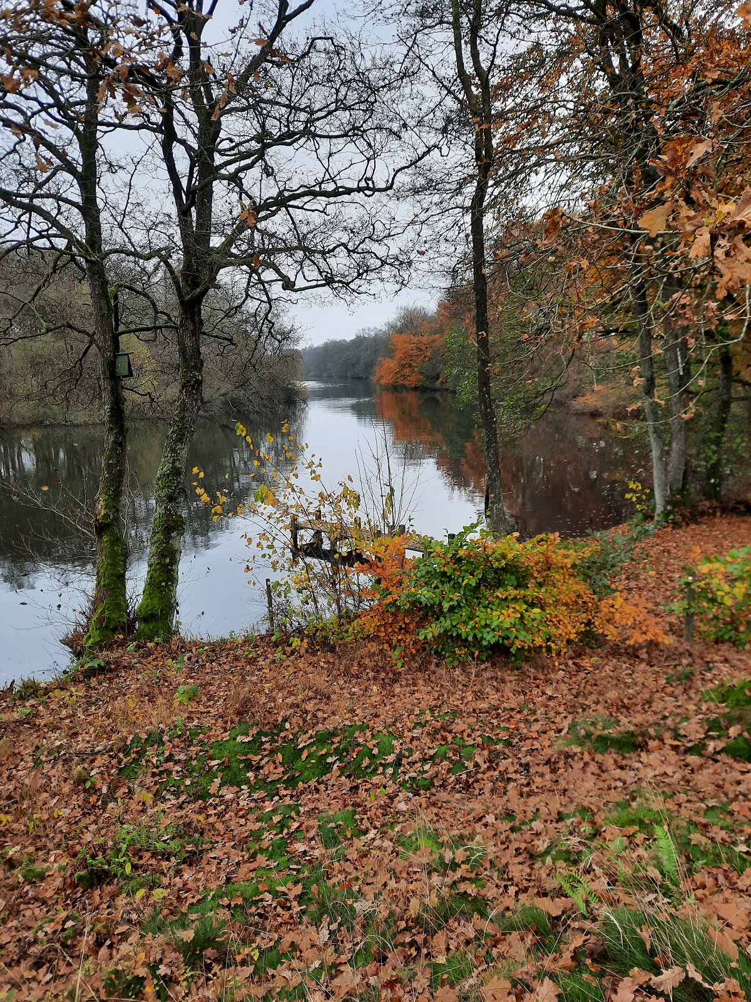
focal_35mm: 25
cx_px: 376
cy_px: 501
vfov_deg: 69.4
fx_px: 723
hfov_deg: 54.9
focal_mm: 4.6
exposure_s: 1/137
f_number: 2
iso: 32
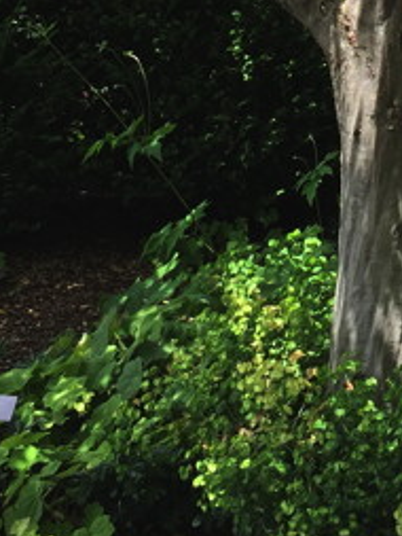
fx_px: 1887
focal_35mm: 122
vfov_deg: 15.1
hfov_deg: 12.1
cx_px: 370
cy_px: -248
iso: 32
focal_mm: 4.15
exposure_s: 1/370
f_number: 2.2
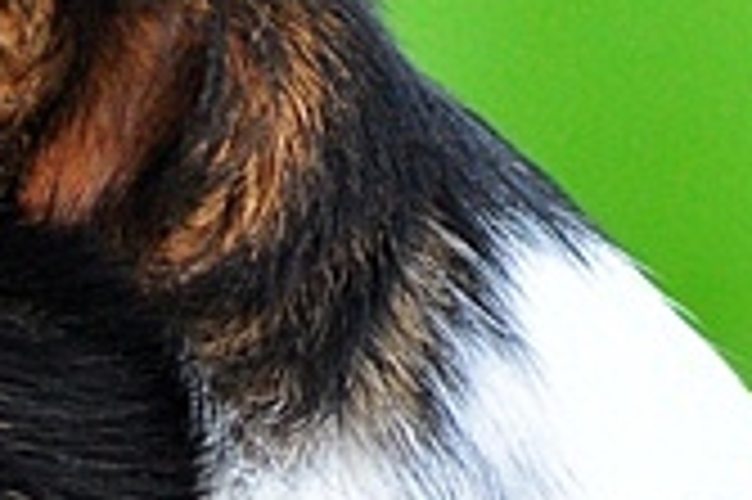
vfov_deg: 0.7
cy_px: 468
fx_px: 40442
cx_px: -995
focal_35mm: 1938
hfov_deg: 1.1
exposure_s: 1/500
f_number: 5.3
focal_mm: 240
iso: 500
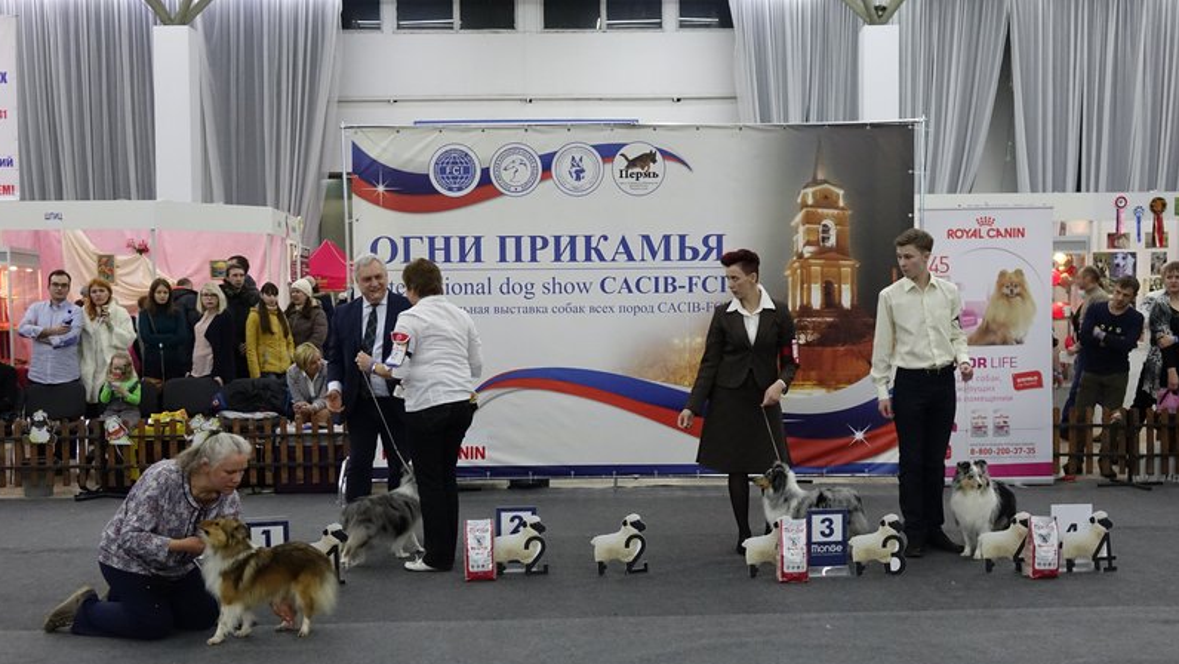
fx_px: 1251
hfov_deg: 50.5
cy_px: 394
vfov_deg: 29.7
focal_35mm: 40
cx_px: 588
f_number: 2.8
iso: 1600
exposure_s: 1/125
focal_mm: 13.94
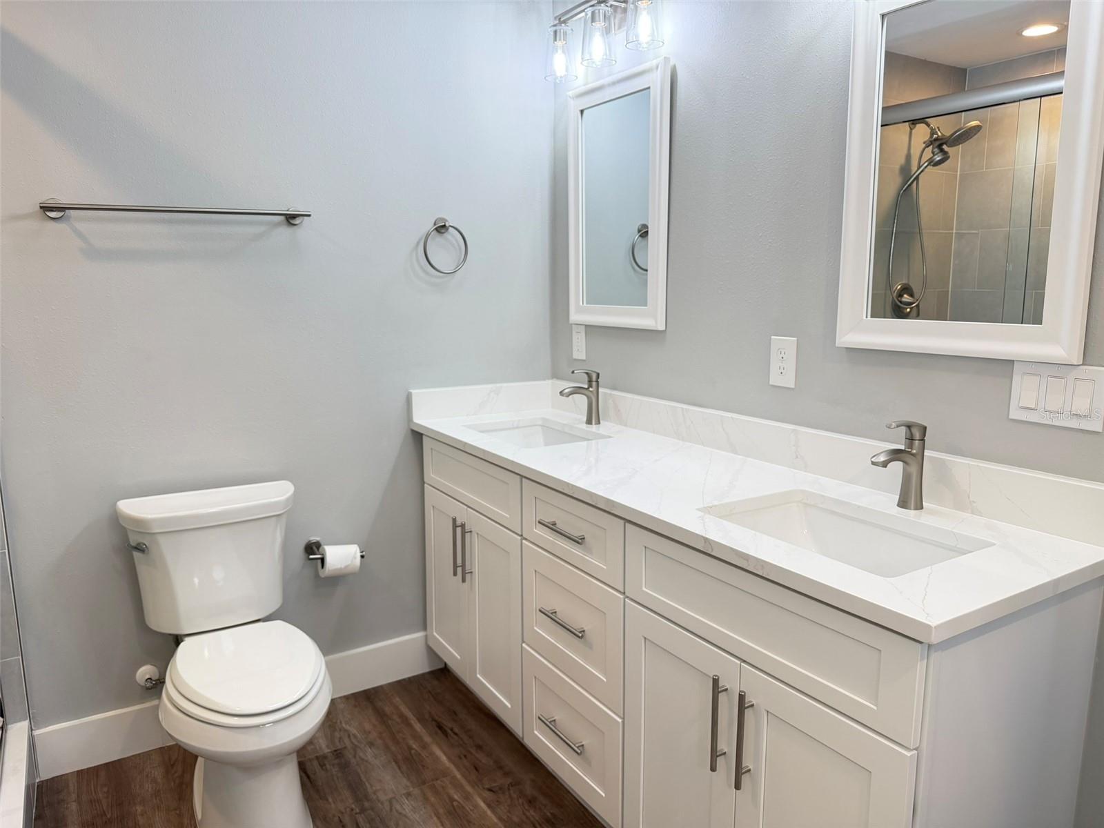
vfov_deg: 56.8
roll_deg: +0.6
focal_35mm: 24
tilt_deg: -10.6
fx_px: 765
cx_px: 552
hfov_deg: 71.6
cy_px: 414
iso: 160
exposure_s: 1/120
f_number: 1.78
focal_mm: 6.76
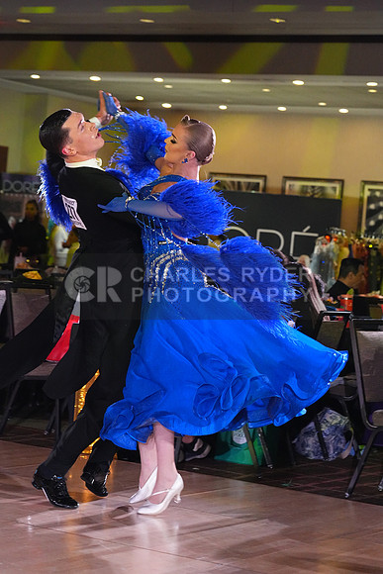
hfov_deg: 14.6
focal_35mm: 94
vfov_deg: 21.7
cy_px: 287
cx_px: 192
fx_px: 1499
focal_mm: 94
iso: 8000
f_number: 5
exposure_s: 1/400
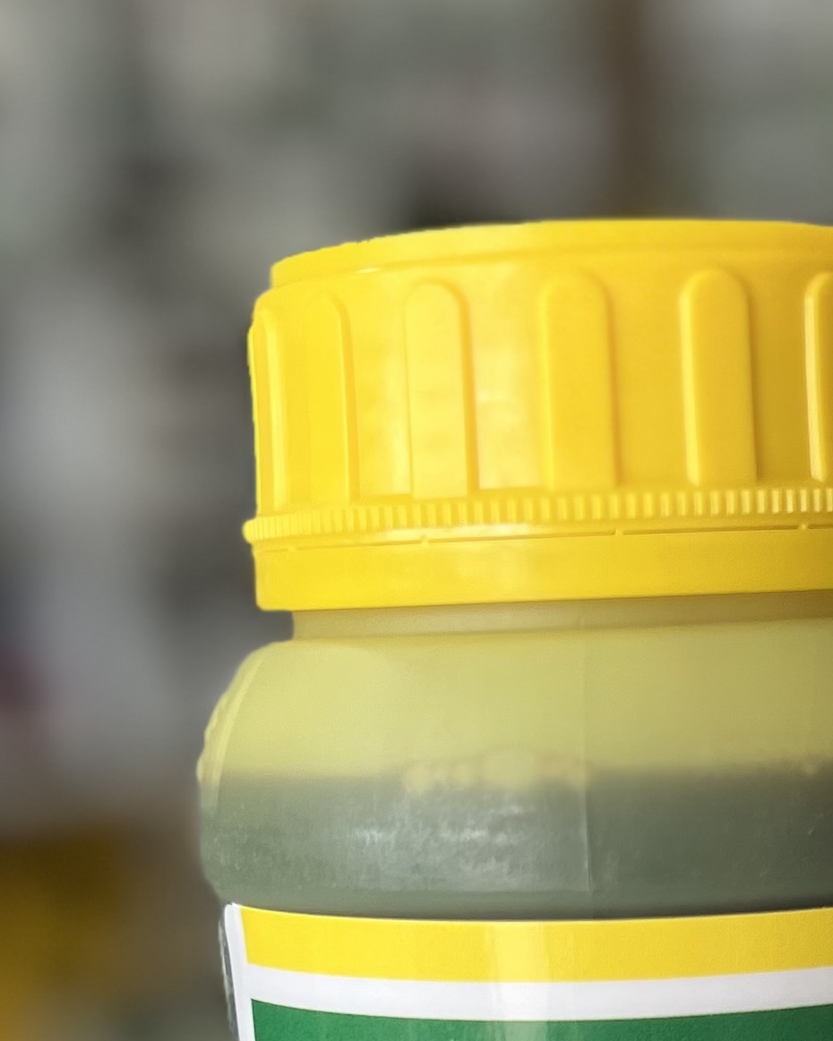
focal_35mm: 88
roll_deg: +2.8
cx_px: 715
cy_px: 1421
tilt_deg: -18.6
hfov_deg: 17.3
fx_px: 2713
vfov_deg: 19.7
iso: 40
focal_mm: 5.7
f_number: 1.5
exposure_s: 1/228
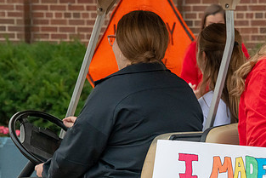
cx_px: 219
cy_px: 134
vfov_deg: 3.5
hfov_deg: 5.3
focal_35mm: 389
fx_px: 2875
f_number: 11
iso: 3200
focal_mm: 210
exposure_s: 1/500
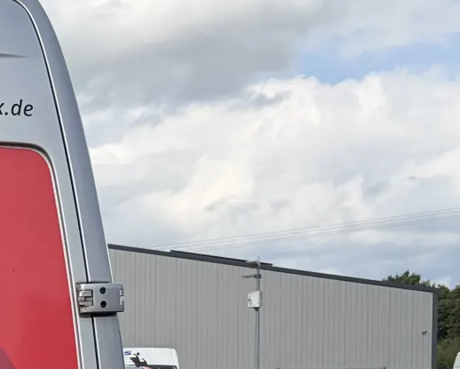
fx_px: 1280
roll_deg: -0.2
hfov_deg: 18.0
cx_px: -243
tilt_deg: -2.2
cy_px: 443
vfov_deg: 15.8
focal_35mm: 94
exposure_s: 1/2985
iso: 50
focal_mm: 5.96
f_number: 1.6
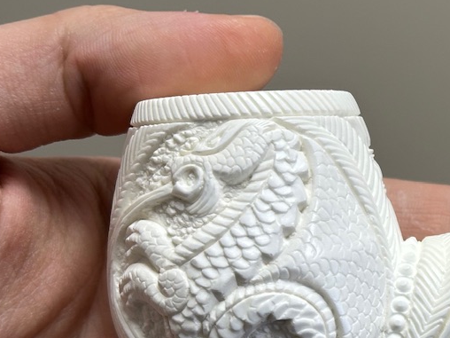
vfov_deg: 12.2
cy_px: 216
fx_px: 1573
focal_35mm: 121
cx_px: 557
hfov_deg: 15.6
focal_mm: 6.86
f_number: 1.78
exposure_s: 1/121
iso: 64
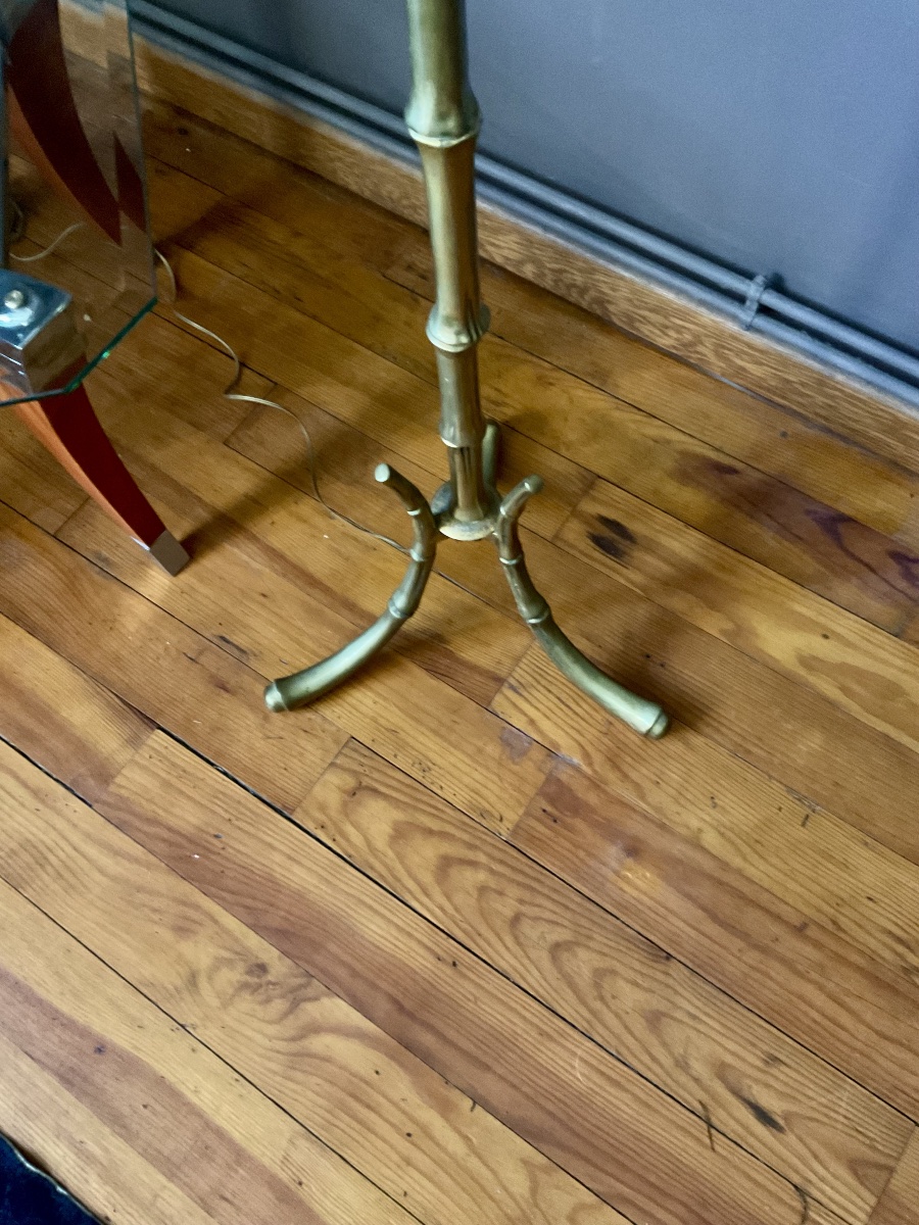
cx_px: 460
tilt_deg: -64.6
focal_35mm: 29
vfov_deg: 61.7
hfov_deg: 48.2
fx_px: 1027
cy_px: 612
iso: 320
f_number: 1.8
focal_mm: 3
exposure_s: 1/25
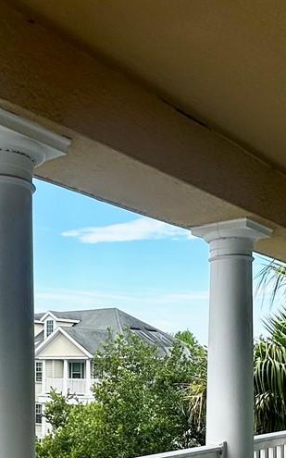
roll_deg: -0.6
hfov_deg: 26.8
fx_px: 599
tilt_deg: -0.9
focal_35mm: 48
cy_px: 384
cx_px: 112
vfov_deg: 39.7
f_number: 2.2
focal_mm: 2.22
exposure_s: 1/903
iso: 40
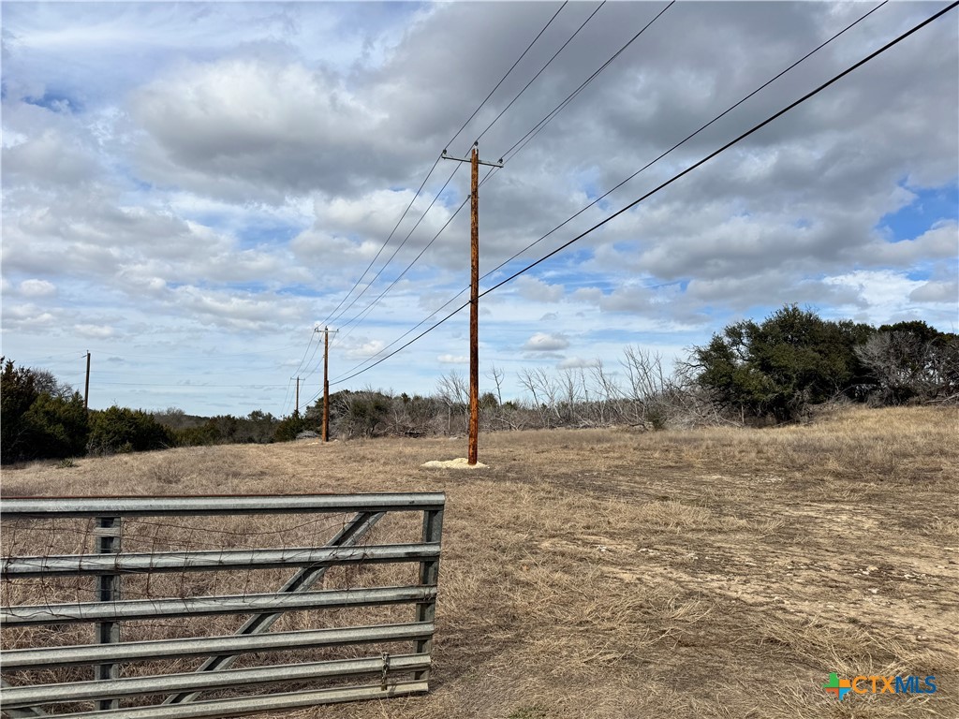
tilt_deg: +5.3
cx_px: 480
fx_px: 665
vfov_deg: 56.8
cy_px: 360
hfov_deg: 71.6
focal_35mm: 24
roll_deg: -1.7
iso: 80
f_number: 1.78
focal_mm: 6.76
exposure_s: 1/6410
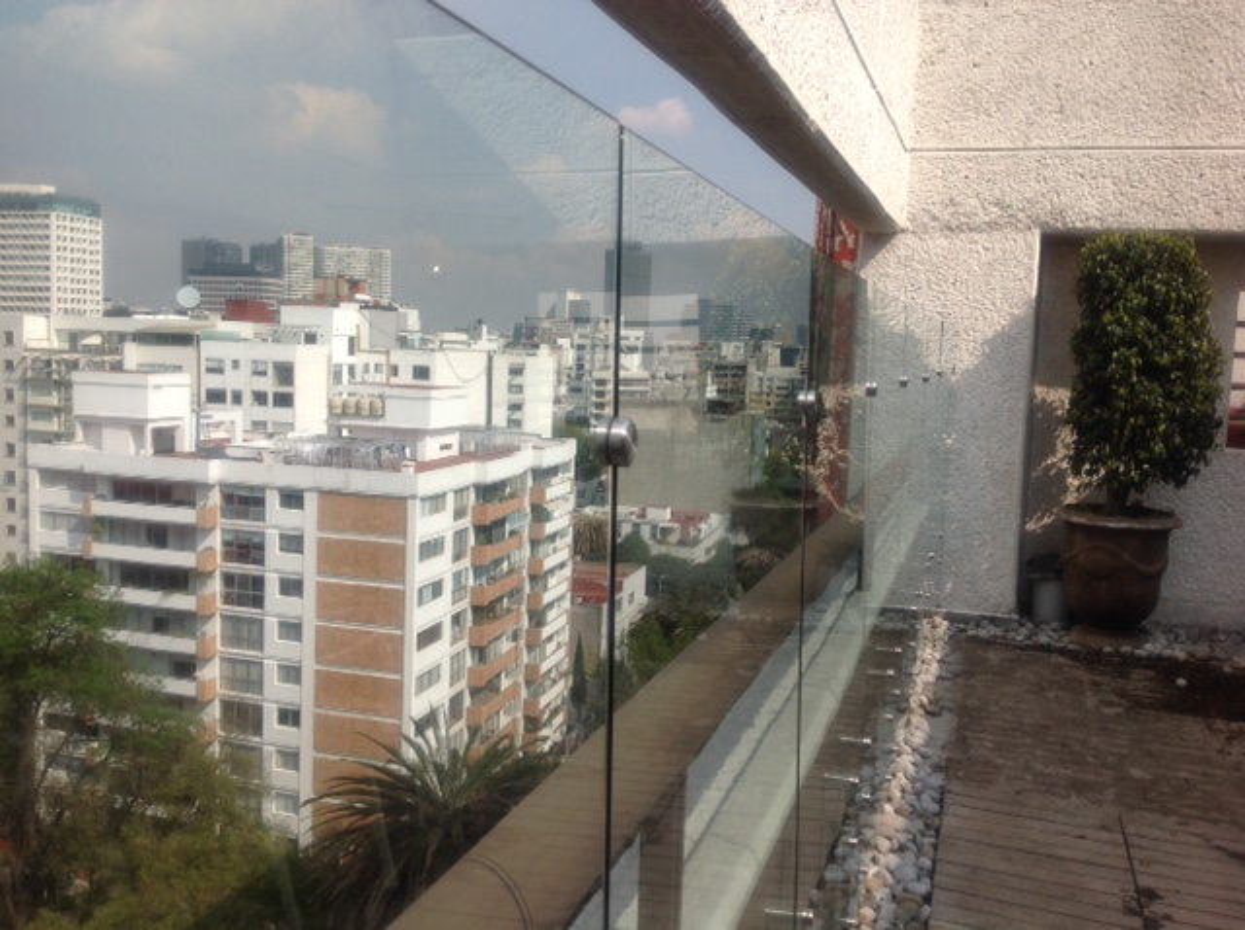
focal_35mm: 35
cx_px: 622
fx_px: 1257
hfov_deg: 52.7
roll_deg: -2.1
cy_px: 465
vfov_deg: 40.6
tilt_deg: -3.1
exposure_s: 1/2519
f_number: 2.4
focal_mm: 4.28
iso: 50
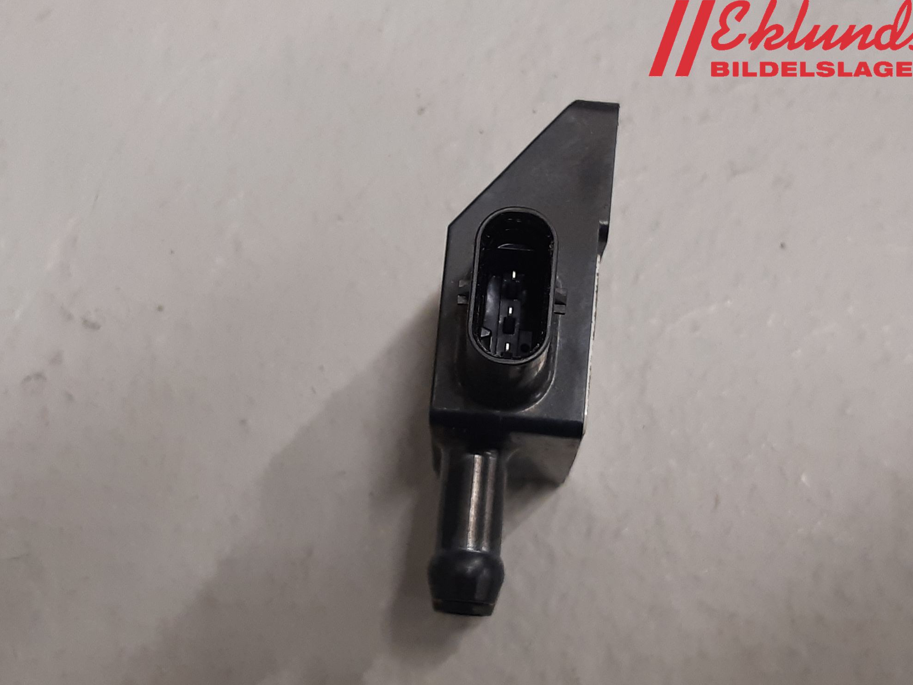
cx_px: 459
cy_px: 354
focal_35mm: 27
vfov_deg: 51.3
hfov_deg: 65.3
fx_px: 712
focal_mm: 3.93
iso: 125
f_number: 1.7
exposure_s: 1/50
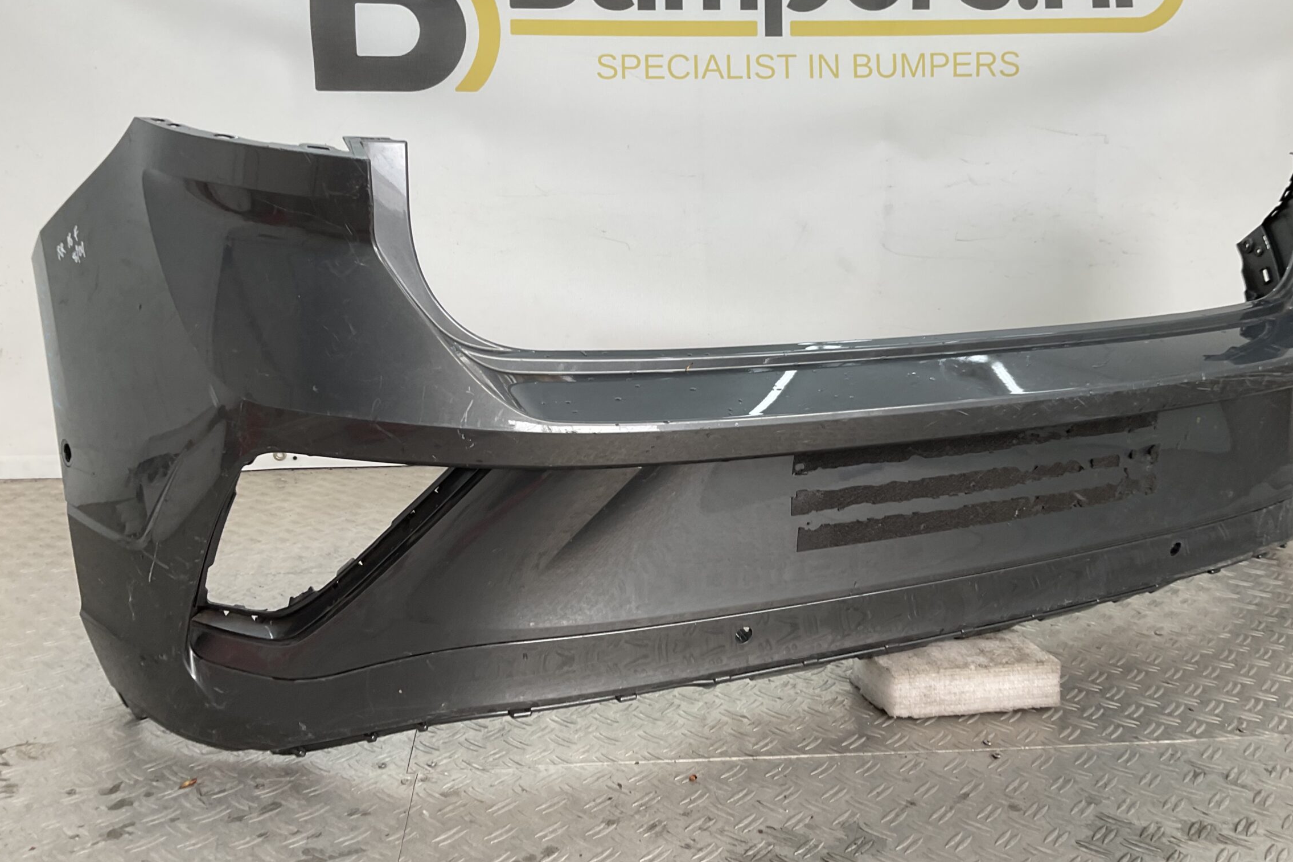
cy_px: 366
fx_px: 1221
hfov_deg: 55.8
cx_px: 662
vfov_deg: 38.8
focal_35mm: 34
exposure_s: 1/132
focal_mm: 3
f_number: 1.8
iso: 16
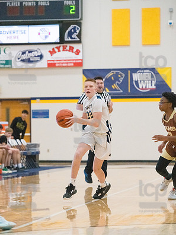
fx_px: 1112
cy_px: 132
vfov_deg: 12.0
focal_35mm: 164
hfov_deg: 9.1
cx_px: 88
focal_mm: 150
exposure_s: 1/1600
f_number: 4.5
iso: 10000
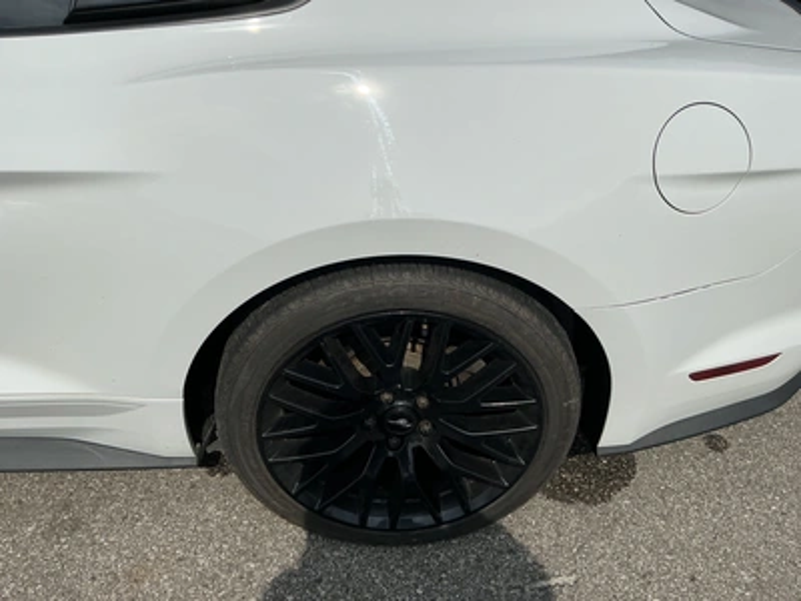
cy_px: 300
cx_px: 400
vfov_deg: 49.7
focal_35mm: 28
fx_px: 648
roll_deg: -2.8
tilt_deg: -35.0
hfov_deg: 63.4
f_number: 1.8
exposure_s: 1/7407
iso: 25
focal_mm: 3
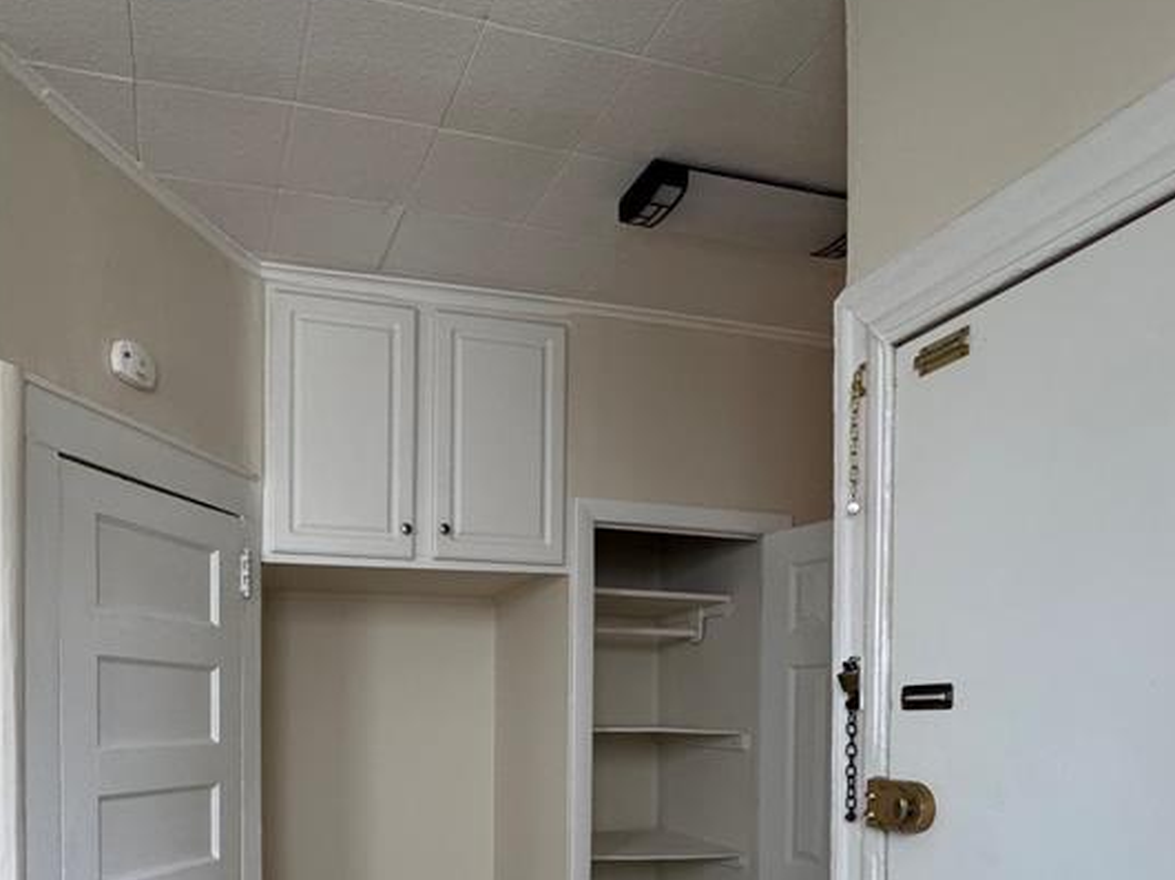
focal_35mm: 27
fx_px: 916
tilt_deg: -1.2
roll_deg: -0.6
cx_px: 438
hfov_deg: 64.4
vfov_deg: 47.5
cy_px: 745
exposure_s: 1/99
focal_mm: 2.22
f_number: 2.2
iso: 250
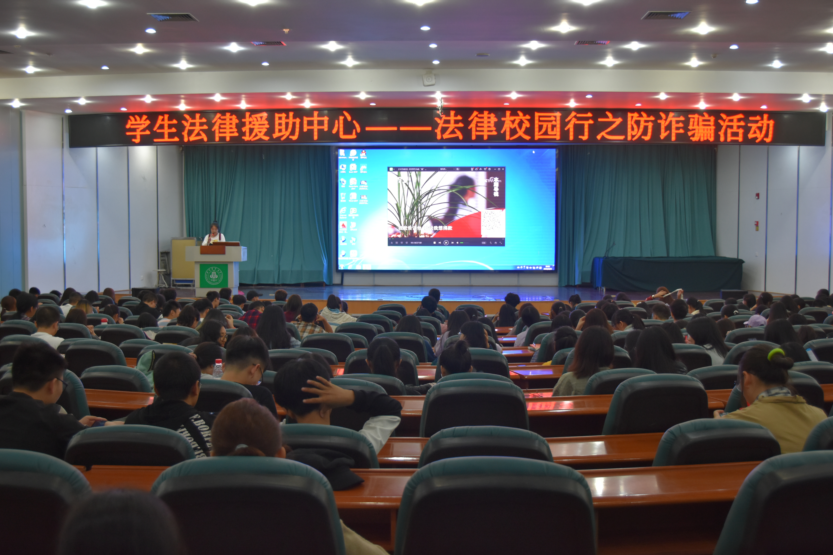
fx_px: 1111
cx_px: 416
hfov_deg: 41.1
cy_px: 278
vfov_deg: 28.1
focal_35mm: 48
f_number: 4
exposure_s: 1/60
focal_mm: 32
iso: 800
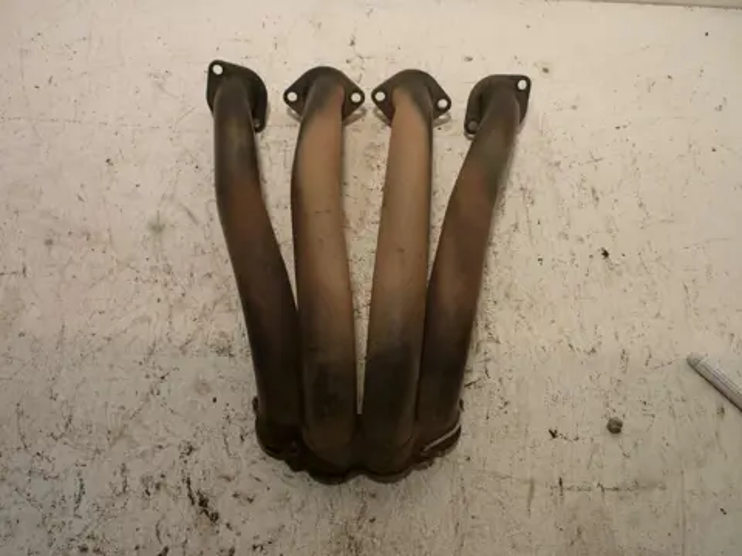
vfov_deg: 42.9
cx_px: 371
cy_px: 278
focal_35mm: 33
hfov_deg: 55.4
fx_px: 707
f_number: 2.8
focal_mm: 5.5
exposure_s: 1/40
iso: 80
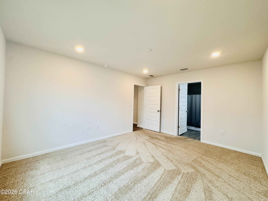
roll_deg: -1.3
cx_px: 134
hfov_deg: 102.1
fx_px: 108
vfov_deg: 85.7
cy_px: 100
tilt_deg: +1.7
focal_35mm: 14
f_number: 2.2
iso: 125
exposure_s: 1/120
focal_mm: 2.22
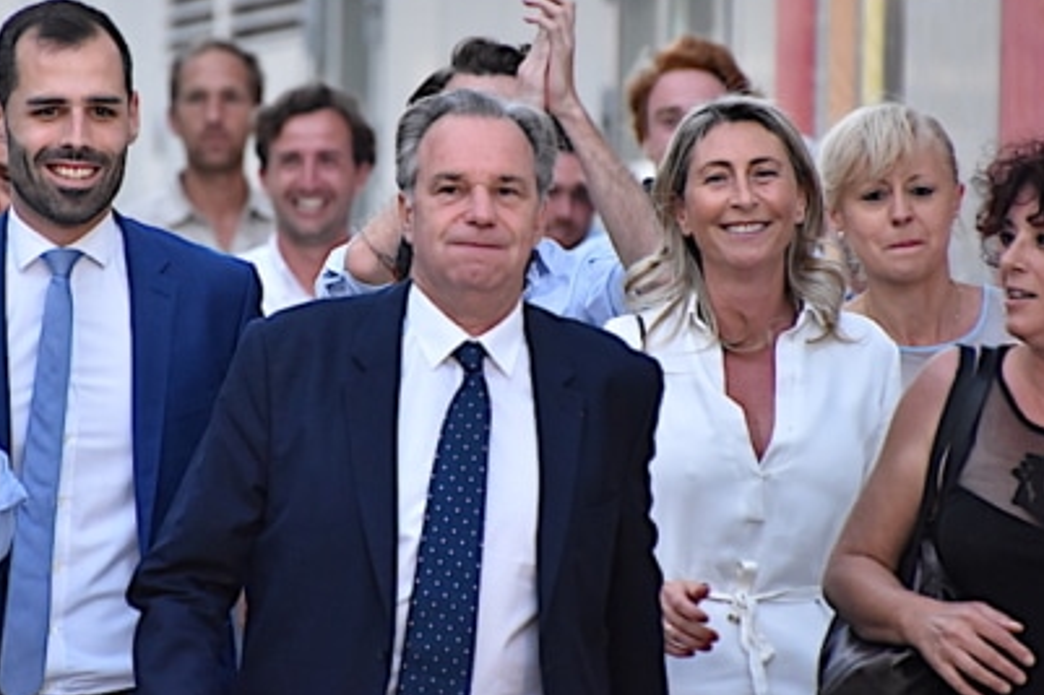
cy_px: 232
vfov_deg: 2.0
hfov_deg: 3.1
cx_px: 404
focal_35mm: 673
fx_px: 19508
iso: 1600
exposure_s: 1/250
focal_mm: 300
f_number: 6.3
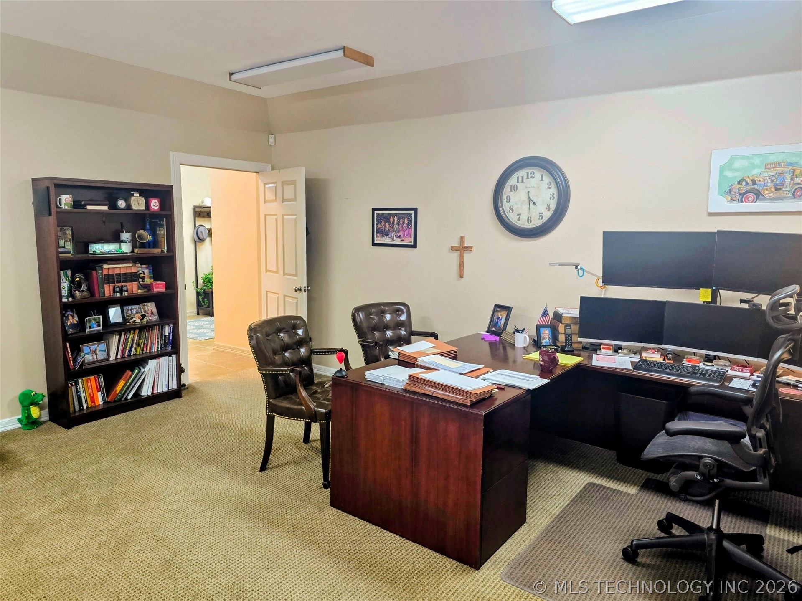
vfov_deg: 58.9
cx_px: 401
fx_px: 533
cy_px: 300
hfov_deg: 73.9
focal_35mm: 23
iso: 100
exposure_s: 1/66
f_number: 1.7
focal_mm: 6.3
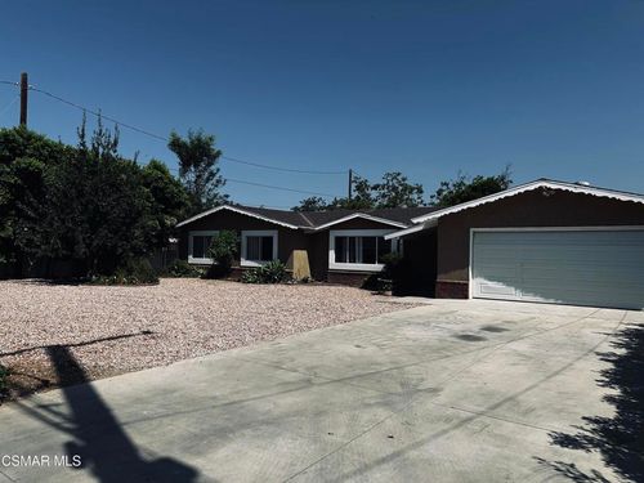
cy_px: 242
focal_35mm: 24
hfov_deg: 71.6
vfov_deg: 56.8
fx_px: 446
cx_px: 322
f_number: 1.78
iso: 80
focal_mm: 6.86
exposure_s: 1/7576
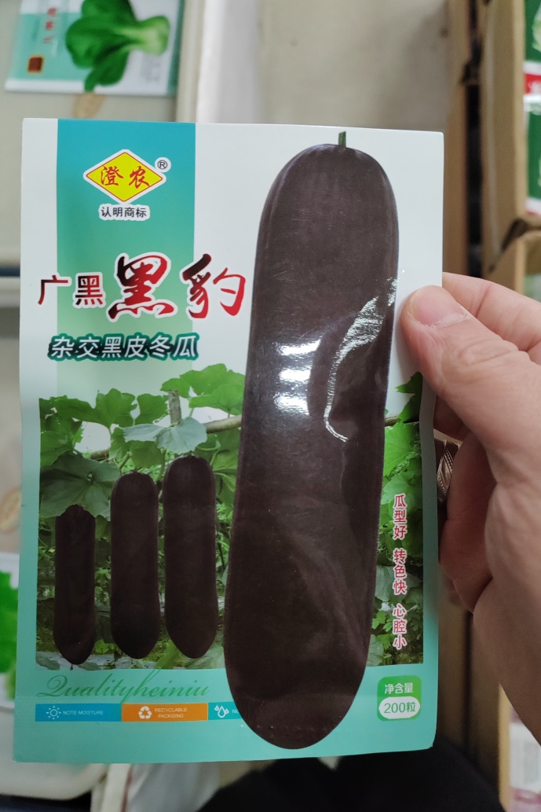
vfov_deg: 63.6
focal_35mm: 29
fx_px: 653
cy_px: 411
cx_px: 265
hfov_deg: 45.0
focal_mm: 5.52
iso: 2500
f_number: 1.9
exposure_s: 1/100
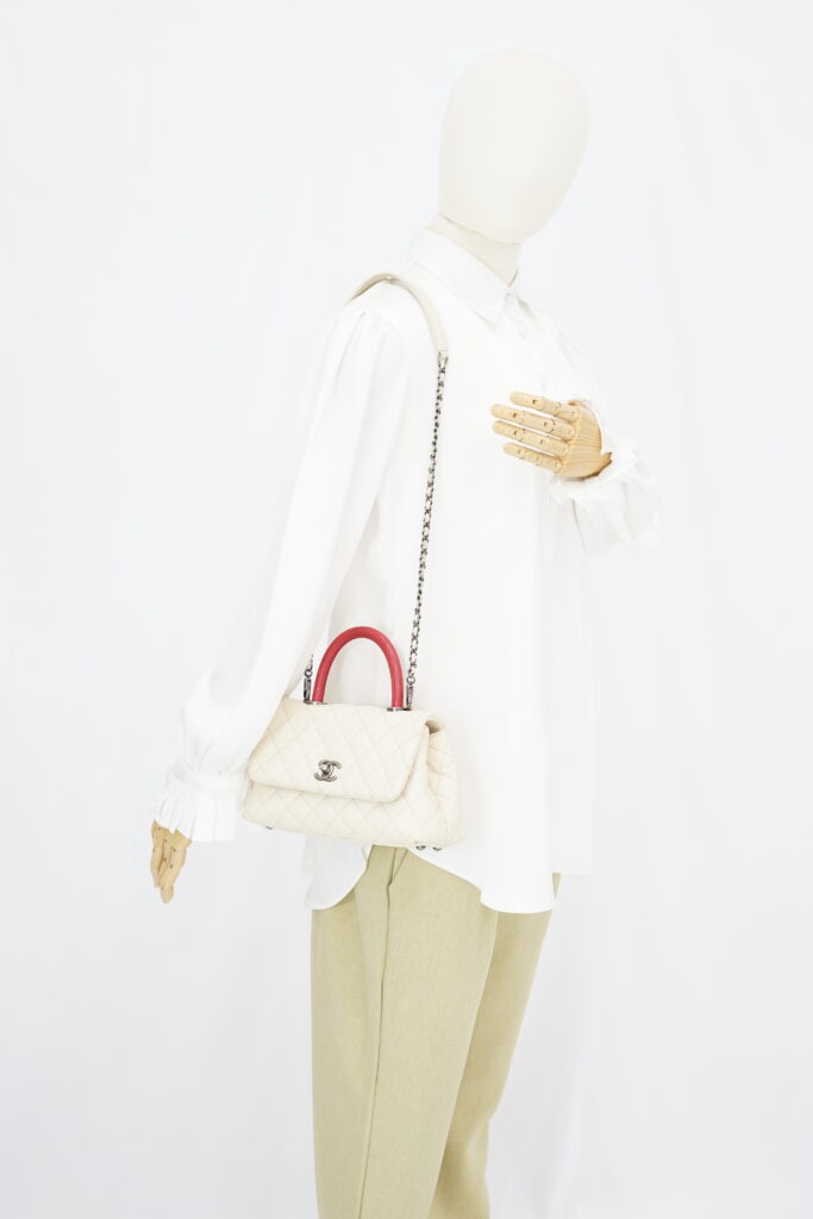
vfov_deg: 39.6
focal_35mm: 50
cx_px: 406
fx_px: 1693
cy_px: 610
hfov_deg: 27.0
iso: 640
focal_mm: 50
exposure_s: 1/6
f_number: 6.3
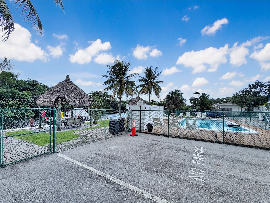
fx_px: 109
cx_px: 135
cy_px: 102
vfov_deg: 85.7
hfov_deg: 102.1
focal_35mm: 14
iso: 40
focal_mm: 2.22
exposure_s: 1/770
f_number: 2.2
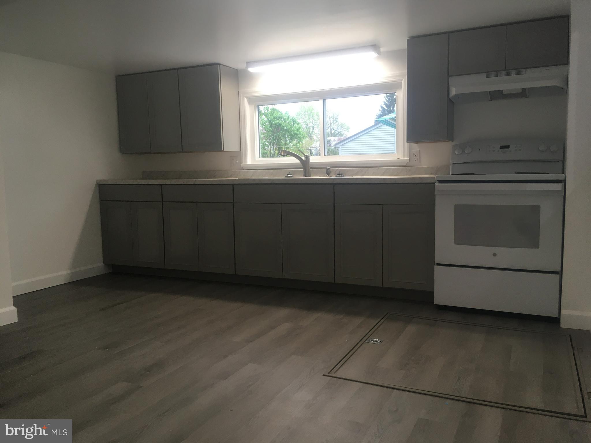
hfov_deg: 61.7
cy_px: 222
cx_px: 296
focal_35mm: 29
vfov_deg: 48.2
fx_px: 495
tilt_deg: -5.8
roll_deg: +1.4
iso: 25
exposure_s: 1/30
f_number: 2.2
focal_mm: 4.15
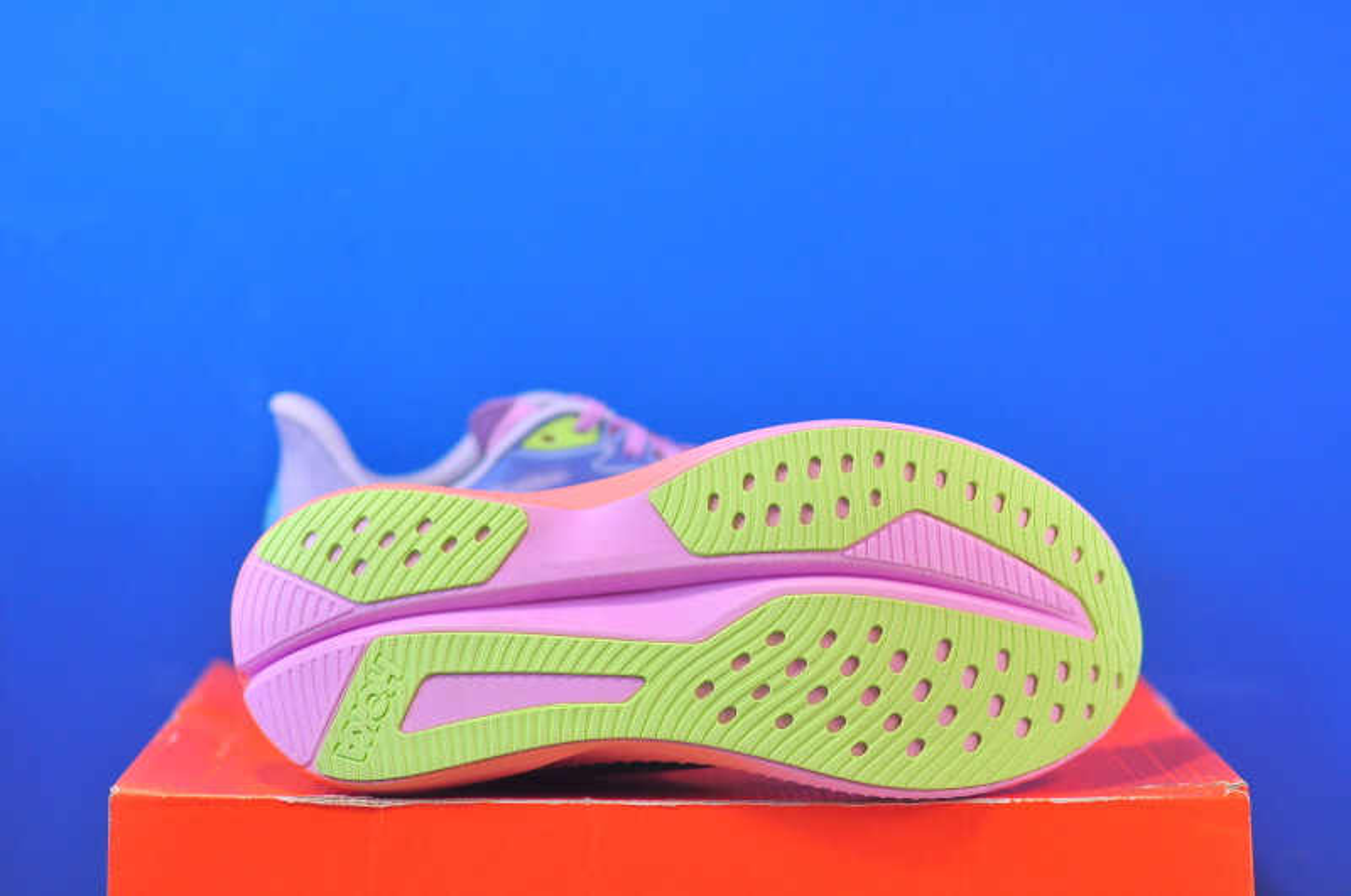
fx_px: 2811
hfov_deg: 27.0
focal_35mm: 75
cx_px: 676
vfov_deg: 18.1
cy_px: 448
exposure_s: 1/320
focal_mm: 50
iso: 250
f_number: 2.2
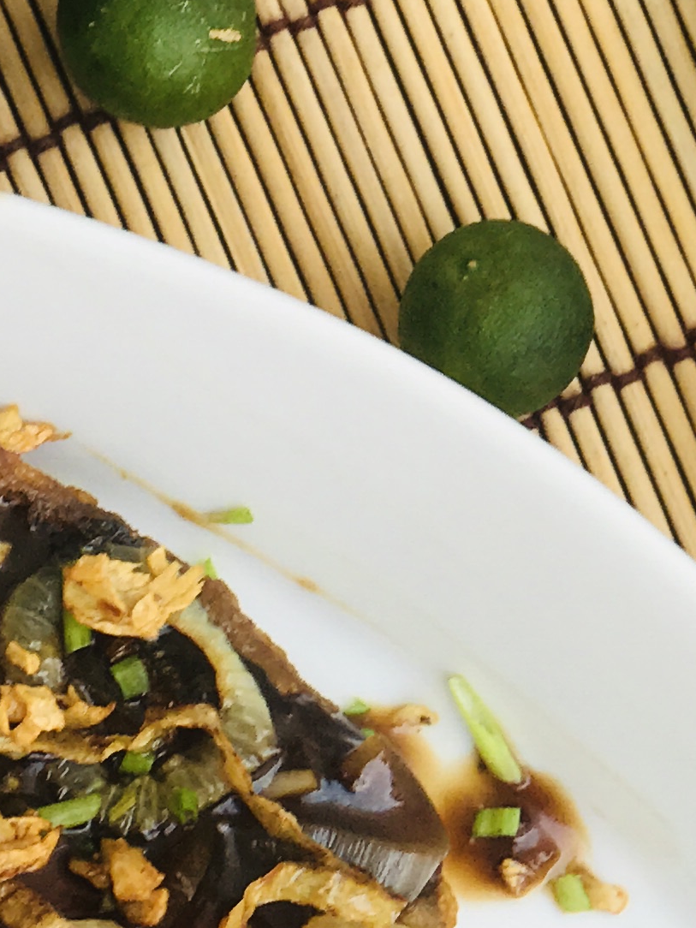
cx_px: -112
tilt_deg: -85.9
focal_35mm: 212
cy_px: 1038
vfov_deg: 9.2
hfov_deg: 7.0
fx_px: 5683
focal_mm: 6.6
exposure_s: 1/155
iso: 20
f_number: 2.8
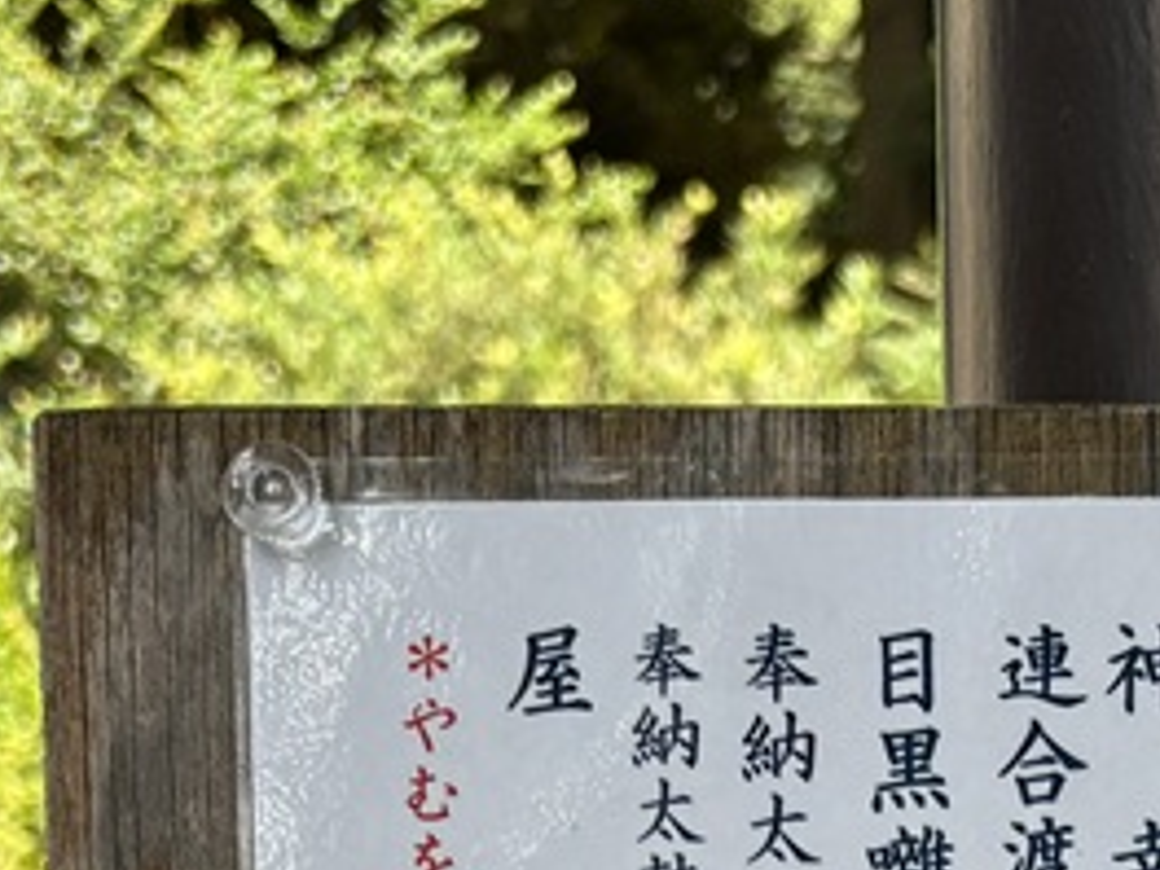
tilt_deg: -8.2
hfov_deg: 16.5
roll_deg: +1.8
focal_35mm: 118
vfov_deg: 11.1
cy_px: 1885
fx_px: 3954
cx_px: 1024
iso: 50
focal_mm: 5.96
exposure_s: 1/635
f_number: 1.6
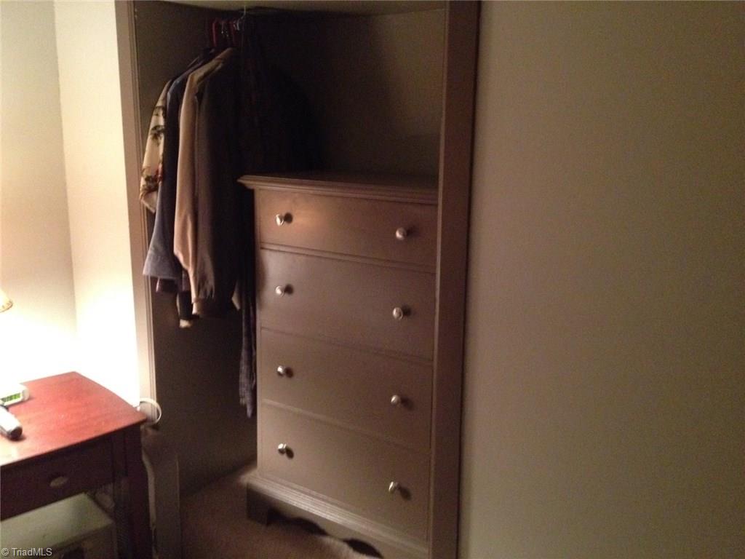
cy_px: 280
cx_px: 372
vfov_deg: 40.7
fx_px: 753
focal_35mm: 35
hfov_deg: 52.6
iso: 800
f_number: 2.4
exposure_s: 1/15
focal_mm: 4.28
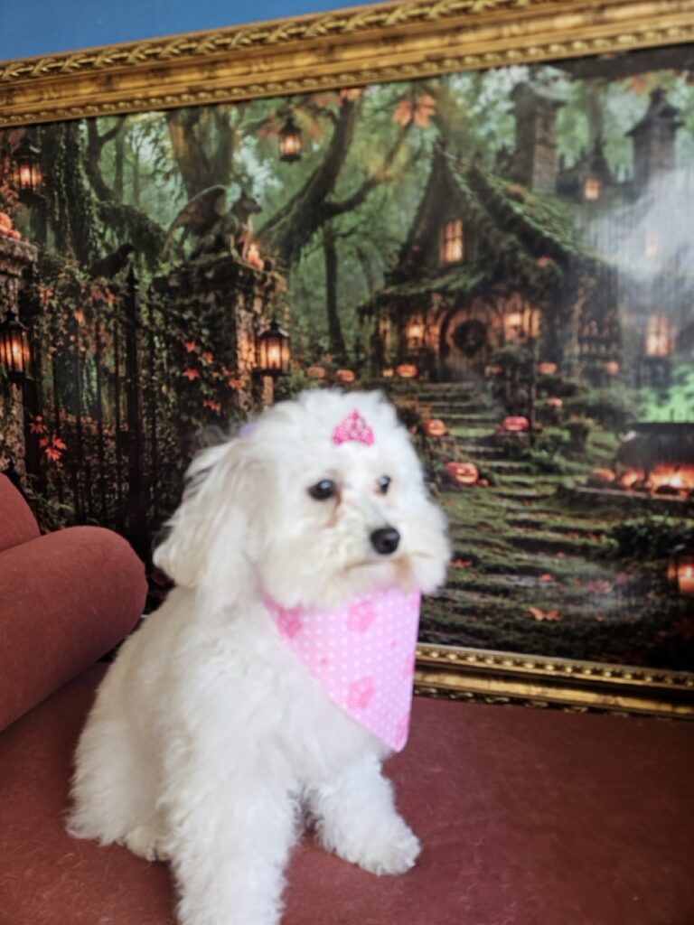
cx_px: 347
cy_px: 462
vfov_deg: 73.9
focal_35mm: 23
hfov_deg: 58.9
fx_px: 615
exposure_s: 1/72.1
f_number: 1.8
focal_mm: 5.4
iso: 40
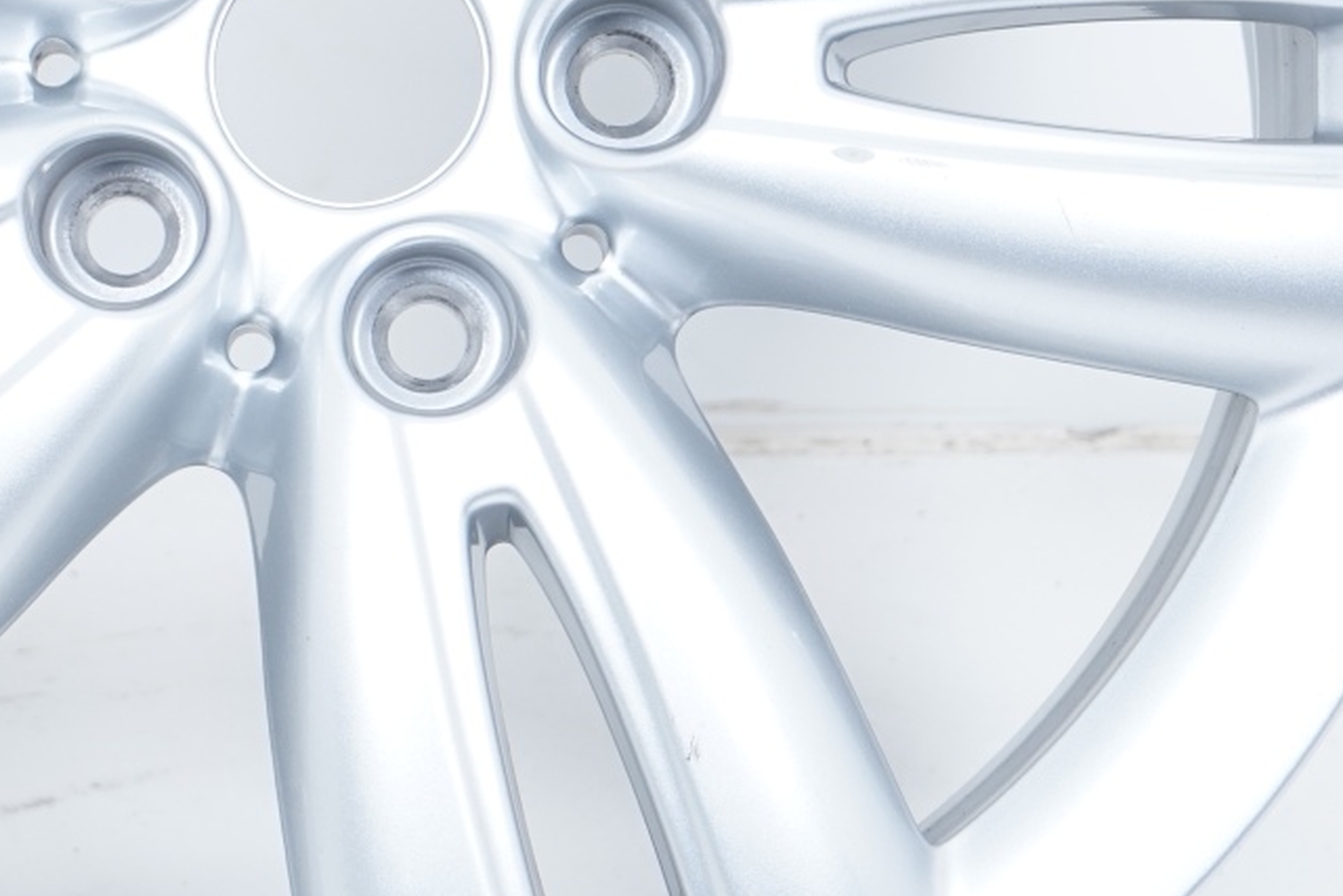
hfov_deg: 13.9
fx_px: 5485
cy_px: 44
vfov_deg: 9.3
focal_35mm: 147
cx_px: 290
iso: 250
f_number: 7.1
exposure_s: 1/125
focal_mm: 49
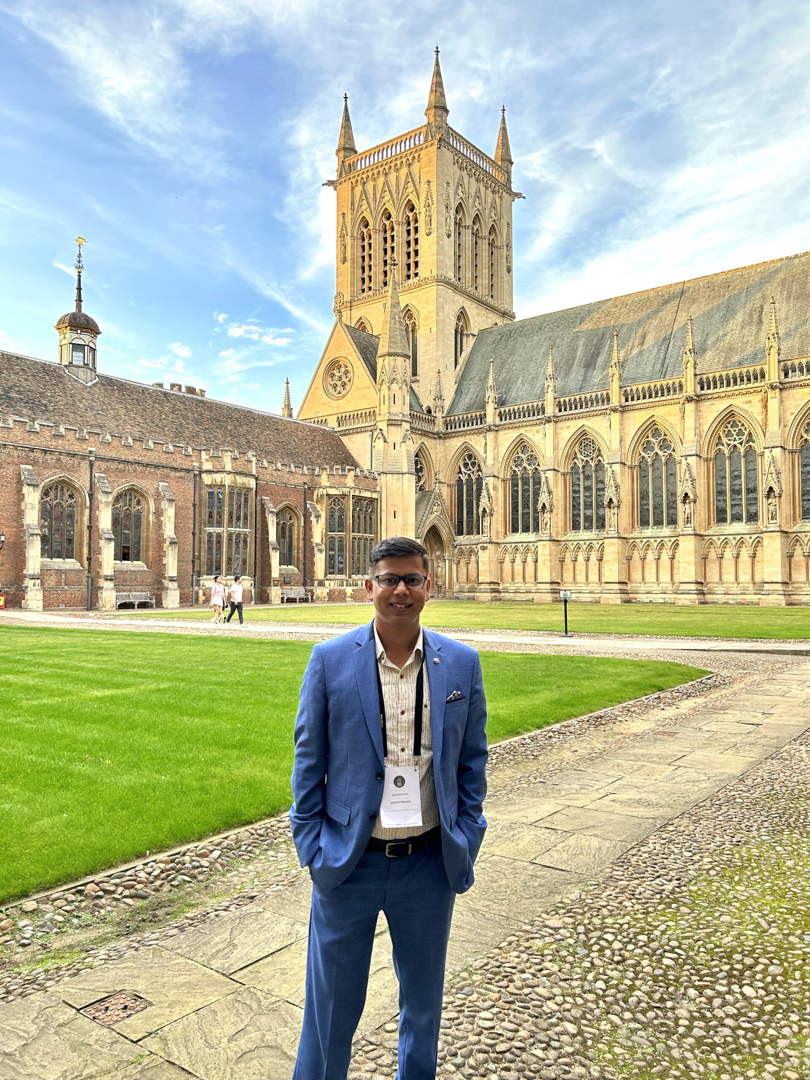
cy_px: 540
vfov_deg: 67.3
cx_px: 405
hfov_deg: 53.1
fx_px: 811
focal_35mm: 26
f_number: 1.5
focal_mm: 5.7
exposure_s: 1/334
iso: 50
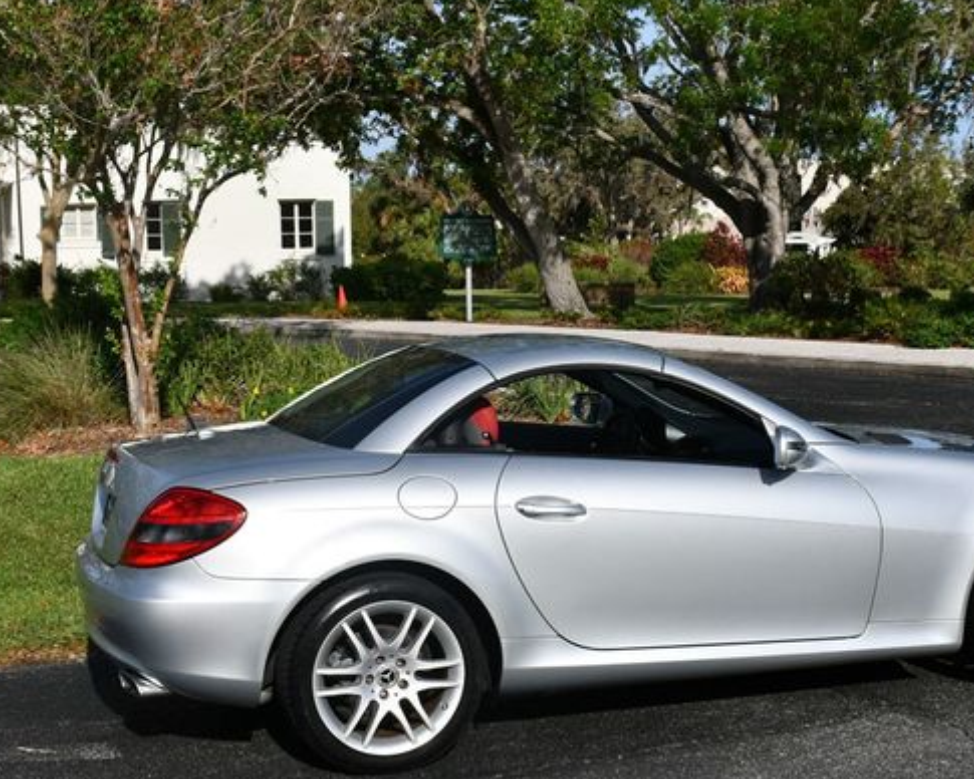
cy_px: 420
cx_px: 619
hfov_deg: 30.3
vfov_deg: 24.6
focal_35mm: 62
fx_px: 1787
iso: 100
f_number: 10
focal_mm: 25
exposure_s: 1/400
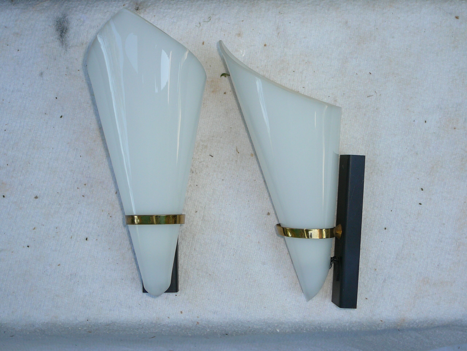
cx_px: 234
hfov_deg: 36.8
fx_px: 702
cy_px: 176
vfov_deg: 28.0
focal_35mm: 52
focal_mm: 7.8
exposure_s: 1/100
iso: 80
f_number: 3.4
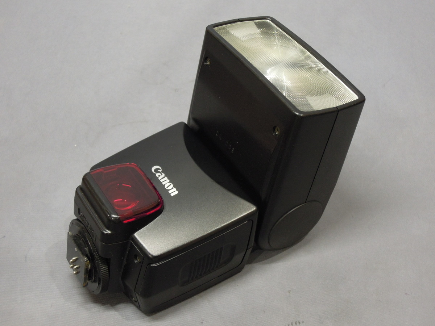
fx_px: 691
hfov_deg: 34.9
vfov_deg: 26.6
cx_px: 218
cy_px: 163
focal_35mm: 55
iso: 400
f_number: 4.5
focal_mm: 9.9
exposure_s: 1/25
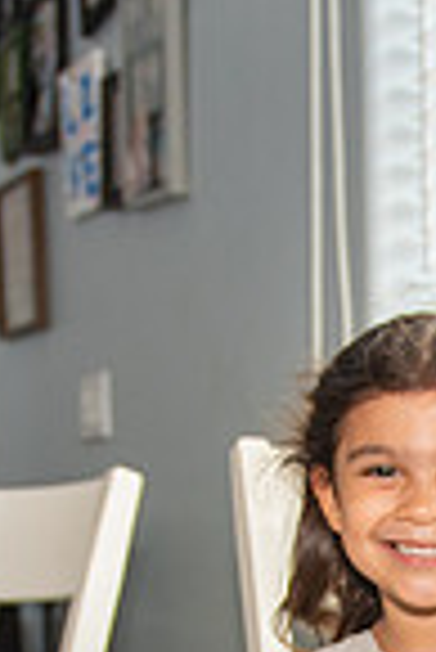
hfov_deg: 10.8
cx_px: 525
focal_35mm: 125
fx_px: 2265
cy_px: 886
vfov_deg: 15.5
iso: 320
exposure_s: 1/100
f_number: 2.8
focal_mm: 24
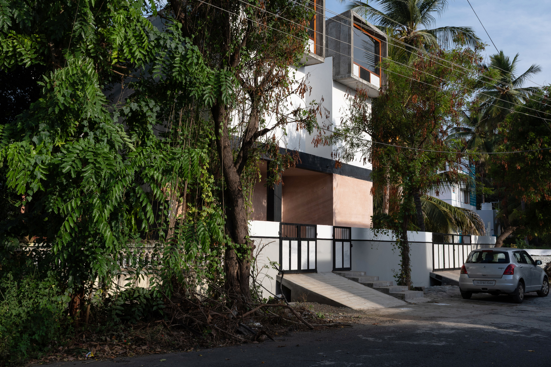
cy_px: 168
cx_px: 274
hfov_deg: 49.6
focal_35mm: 39
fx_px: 597
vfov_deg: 34.2
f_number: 10
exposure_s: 1/160
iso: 100
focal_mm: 24
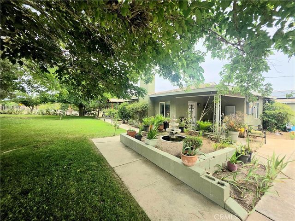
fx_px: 111
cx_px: 148
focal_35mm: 13
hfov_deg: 106.2
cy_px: 110
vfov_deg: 89.9
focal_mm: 2.2
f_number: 1.9
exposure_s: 1/667
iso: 40
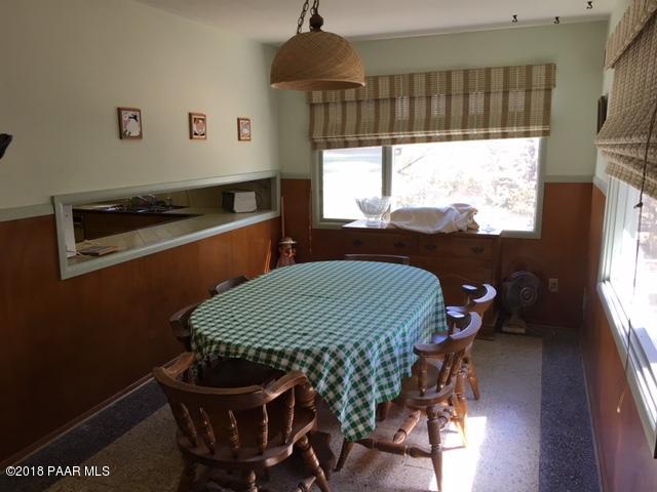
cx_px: 328
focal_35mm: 29
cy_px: 246
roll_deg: -0.3
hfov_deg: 61.7
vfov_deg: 48.2
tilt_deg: -12.4
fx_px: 550
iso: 25
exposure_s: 1/40
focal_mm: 4.15
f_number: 2.2
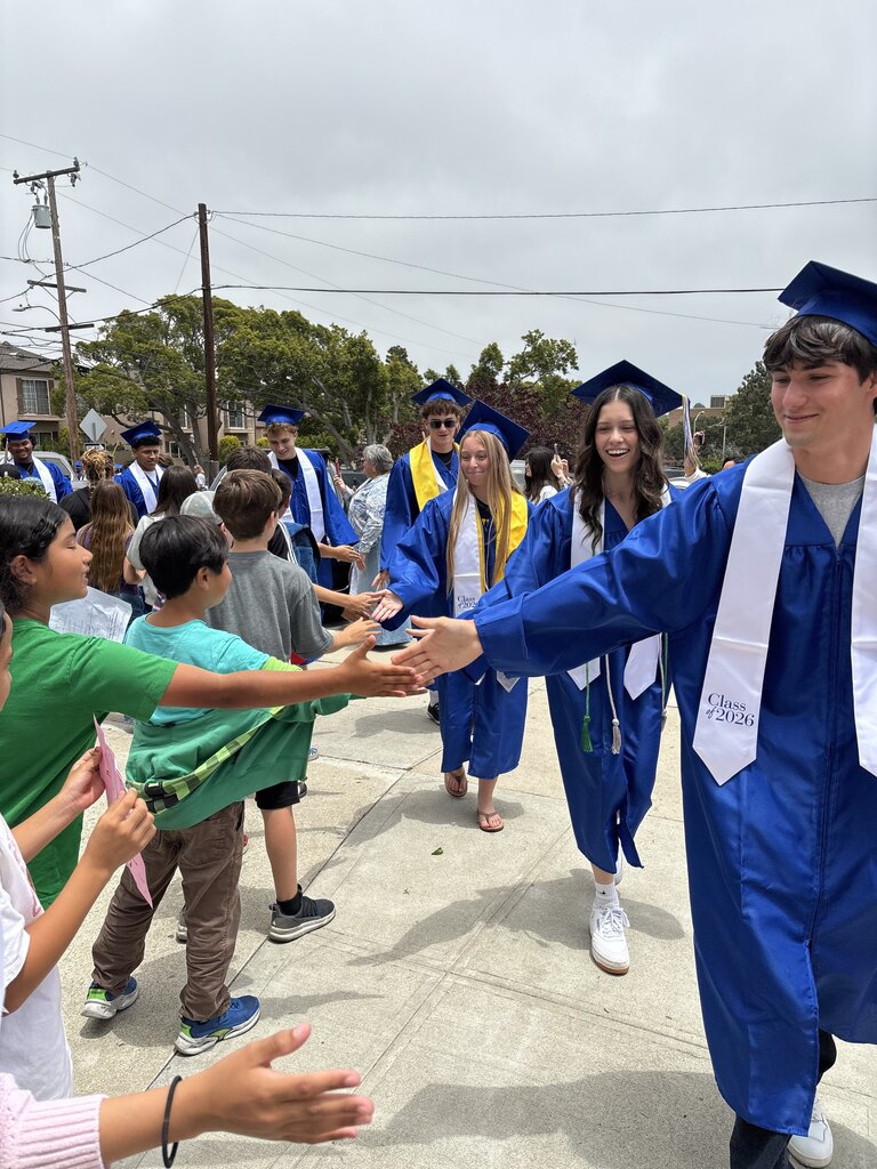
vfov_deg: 67.3
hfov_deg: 53.1
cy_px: 584
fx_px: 878
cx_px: 438
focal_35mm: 26
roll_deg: -0.3
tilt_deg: -8.9
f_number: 1.6
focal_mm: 5.96
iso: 50
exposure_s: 1/4425
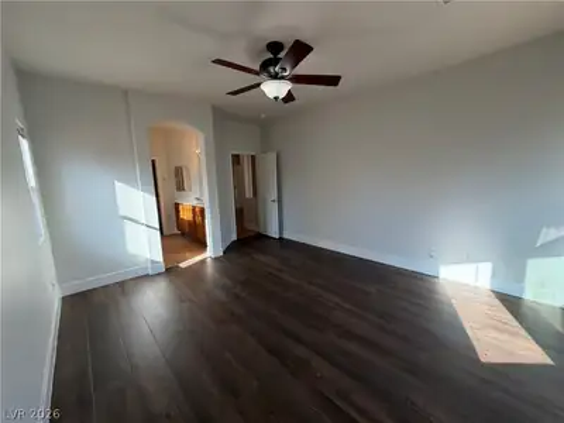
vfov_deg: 85.7
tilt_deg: -8.5
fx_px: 228
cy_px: 212
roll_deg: +2.8
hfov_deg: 102.1
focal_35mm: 14
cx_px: 282
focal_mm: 2.22
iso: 50
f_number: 2.2
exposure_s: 1/135
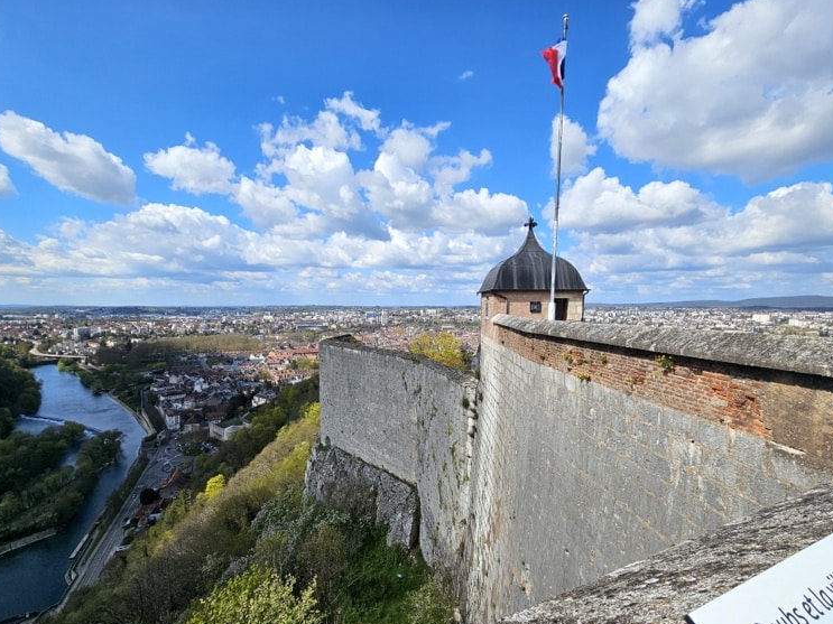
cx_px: 417
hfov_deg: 102.1
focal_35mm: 14
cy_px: 330
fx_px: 337
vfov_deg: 85.6
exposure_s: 1/3512
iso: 50
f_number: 2.2
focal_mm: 2.2
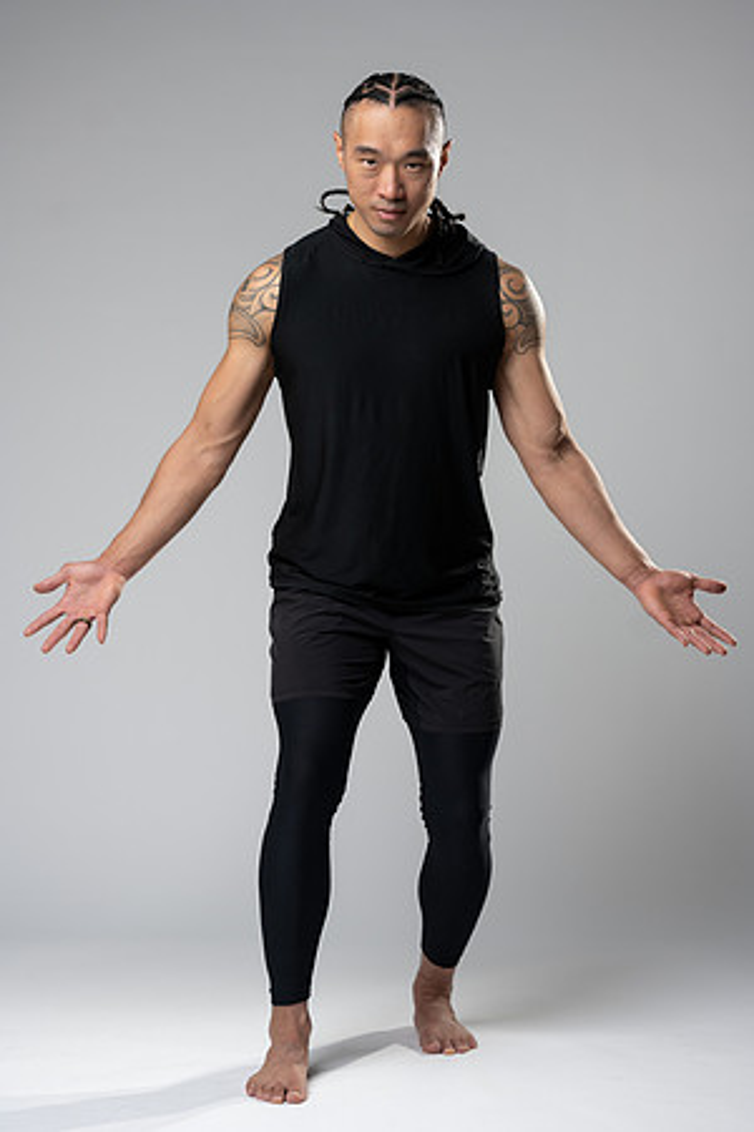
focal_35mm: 85
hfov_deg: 16.1
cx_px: 377
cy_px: 566
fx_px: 2670
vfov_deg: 23.9
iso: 200
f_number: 3.2
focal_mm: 85
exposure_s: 1/160
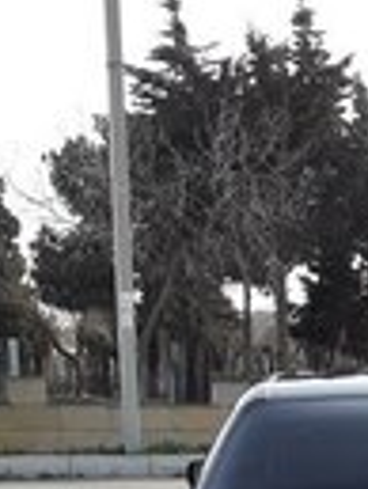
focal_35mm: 104
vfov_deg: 17.4
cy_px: 686
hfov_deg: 13.8
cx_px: 455
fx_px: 1472
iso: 40
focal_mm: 3.6
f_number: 1.9
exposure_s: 1/576
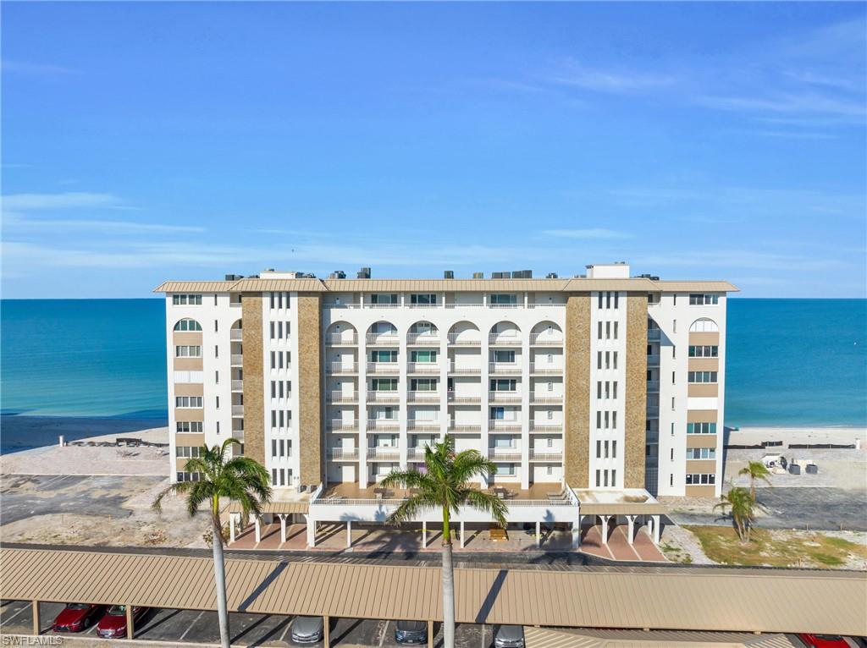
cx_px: 434
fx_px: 601
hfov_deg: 71.6
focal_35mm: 24
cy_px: 324
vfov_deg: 56.7
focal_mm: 12.29
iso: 100
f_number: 5
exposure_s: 1/1000
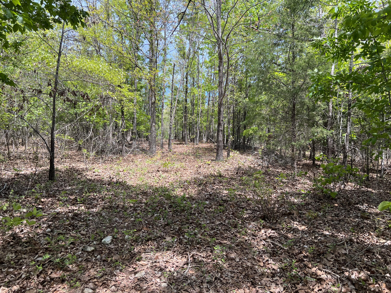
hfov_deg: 67.3
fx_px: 294
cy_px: 146
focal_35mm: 26
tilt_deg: +2.8
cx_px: 196
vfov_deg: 53.1
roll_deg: -0.4
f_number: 1.5
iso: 50
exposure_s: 1/814
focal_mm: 5.7
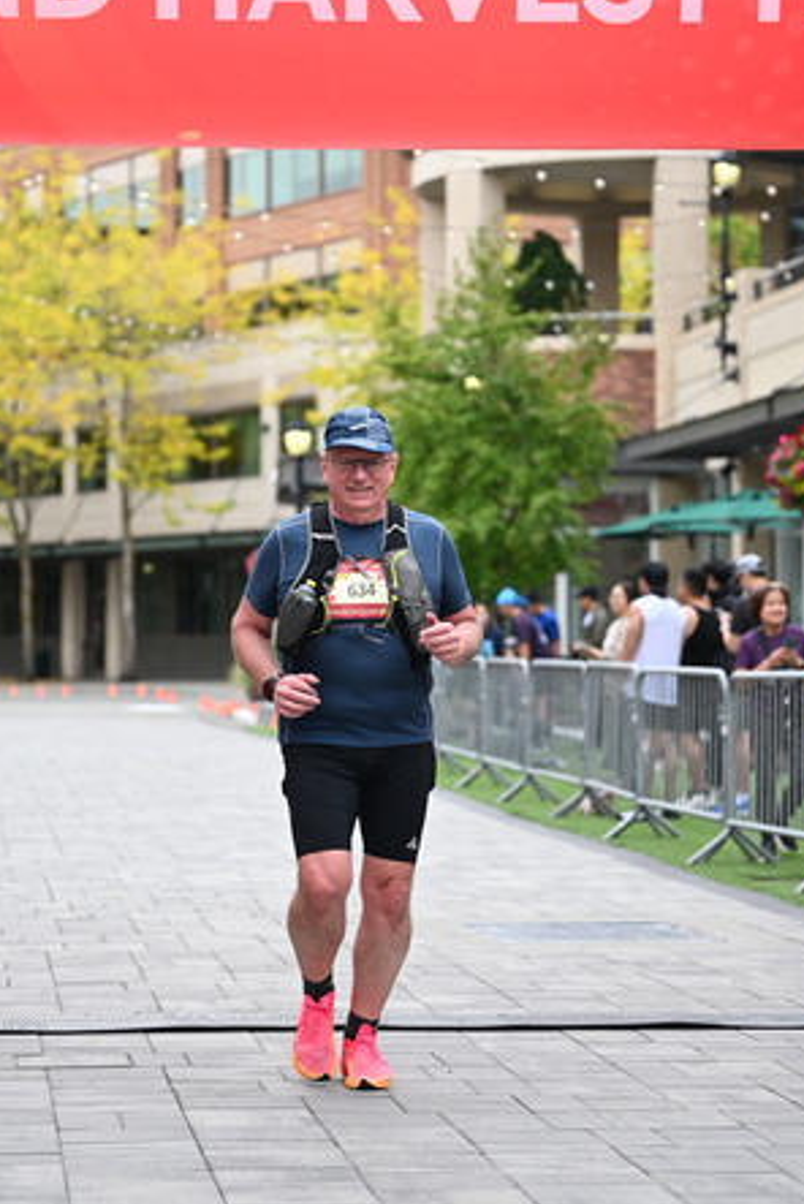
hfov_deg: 14.0
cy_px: 538
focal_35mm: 98
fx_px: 3278
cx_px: 387
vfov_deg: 20.8
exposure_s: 1/2500
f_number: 2.8
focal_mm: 79
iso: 640
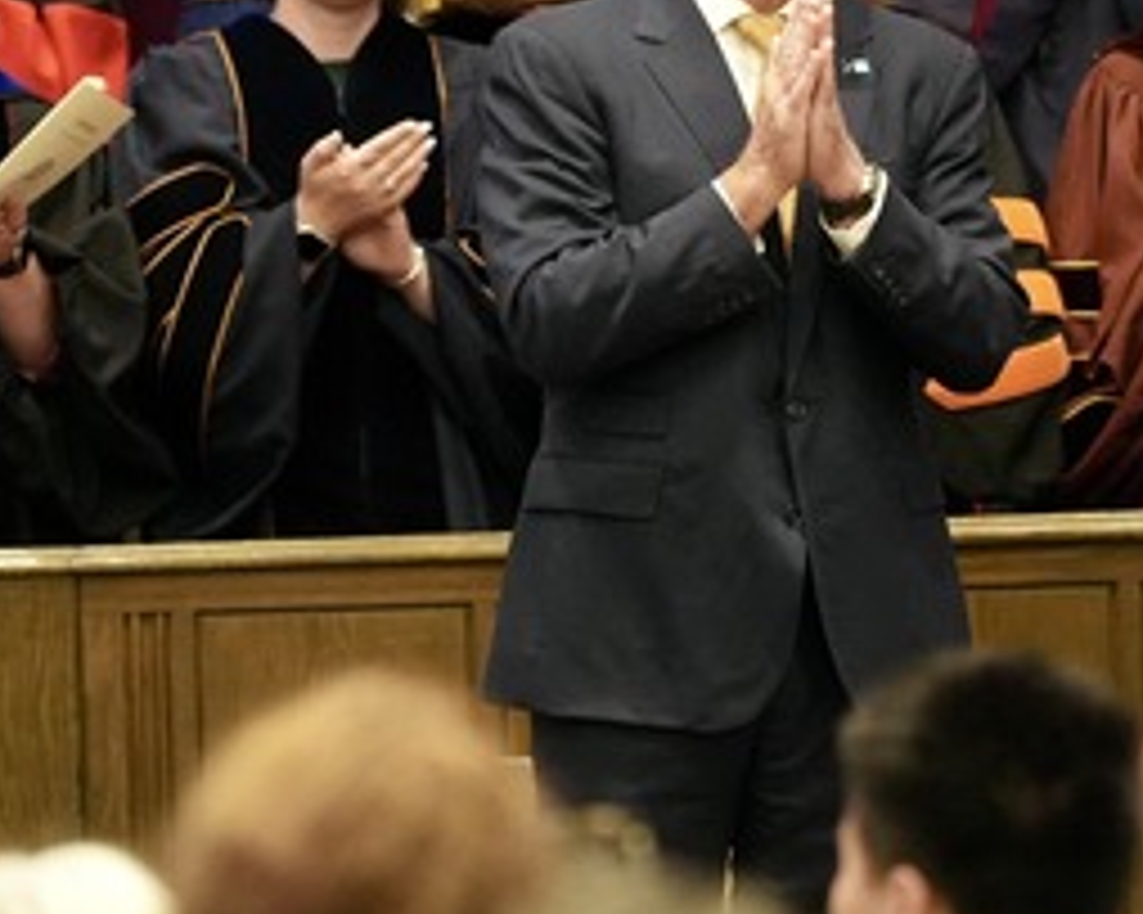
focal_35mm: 333
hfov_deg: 5.8
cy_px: 227
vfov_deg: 4.6
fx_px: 11268
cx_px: 1152
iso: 5000
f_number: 2.8
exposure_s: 1/200
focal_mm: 161.1
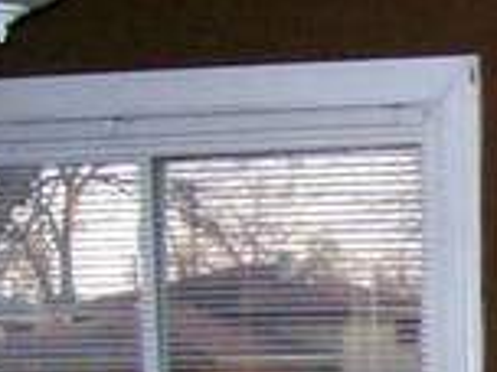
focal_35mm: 147
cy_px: 721
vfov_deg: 9.5
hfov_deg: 12.5
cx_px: 814
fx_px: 2111
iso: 400
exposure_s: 1/125
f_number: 2.8
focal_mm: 5.8
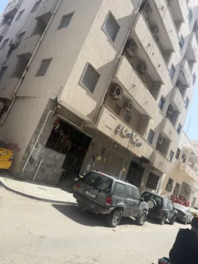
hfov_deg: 56.8
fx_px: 183
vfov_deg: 71.6
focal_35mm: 24
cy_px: 132
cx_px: 99
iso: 80
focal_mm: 6.76
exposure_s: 1/2907
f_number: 1.78
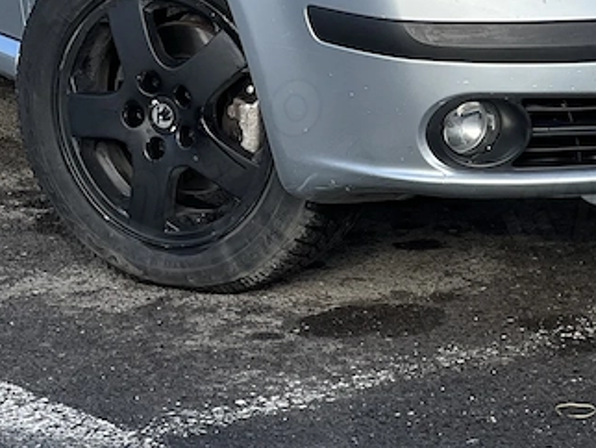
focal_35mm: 239
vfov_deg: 6.2
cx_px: 339
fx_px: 4118
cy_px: -213
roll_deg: +0.8
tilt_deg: -7.6
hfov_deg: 8.3
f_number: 2.8
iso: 25
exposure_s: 1/234
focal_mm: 9
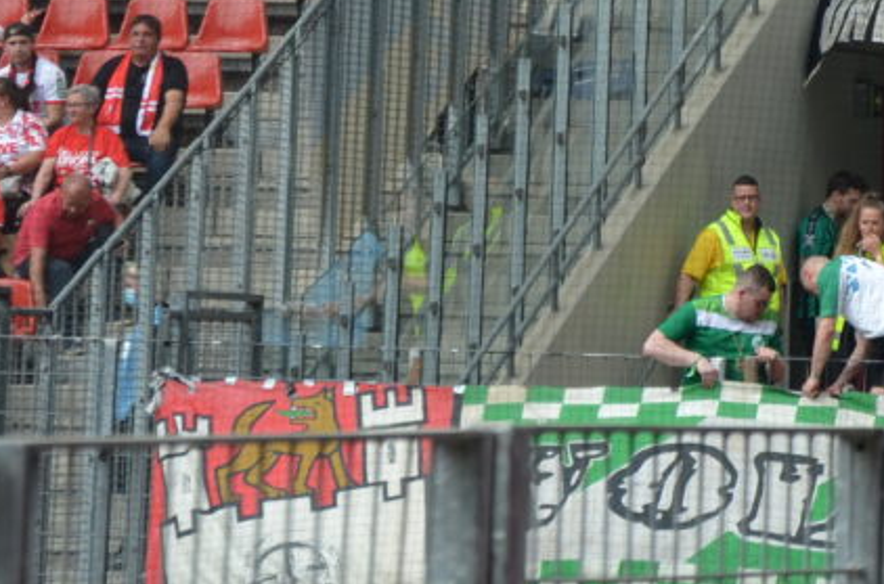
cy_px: -230
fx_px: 10455
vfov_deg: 3.2
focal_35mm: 427
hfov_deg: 4.8
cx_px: 1228
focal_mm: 75
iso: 250
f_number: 5.6
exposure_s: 1/500
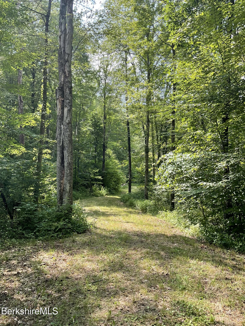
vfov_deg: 61.7
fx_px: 274
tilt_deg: +4.0
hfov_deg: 48.2
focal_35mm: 29
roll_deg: -1.2
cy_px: 163
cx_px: 122
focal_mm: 3
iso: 16
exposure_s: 1/256
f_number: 1.8
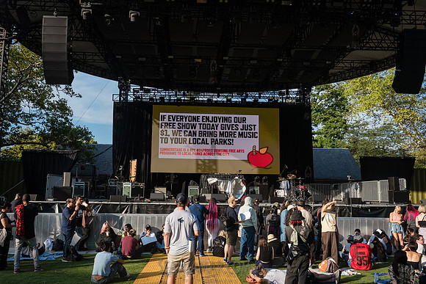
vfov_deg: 41.1
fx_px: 379
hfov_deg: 58.7
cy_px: 142
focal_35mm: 32
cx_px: 213
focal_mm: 32
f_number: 5.6
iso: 2000
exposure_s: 1/4000
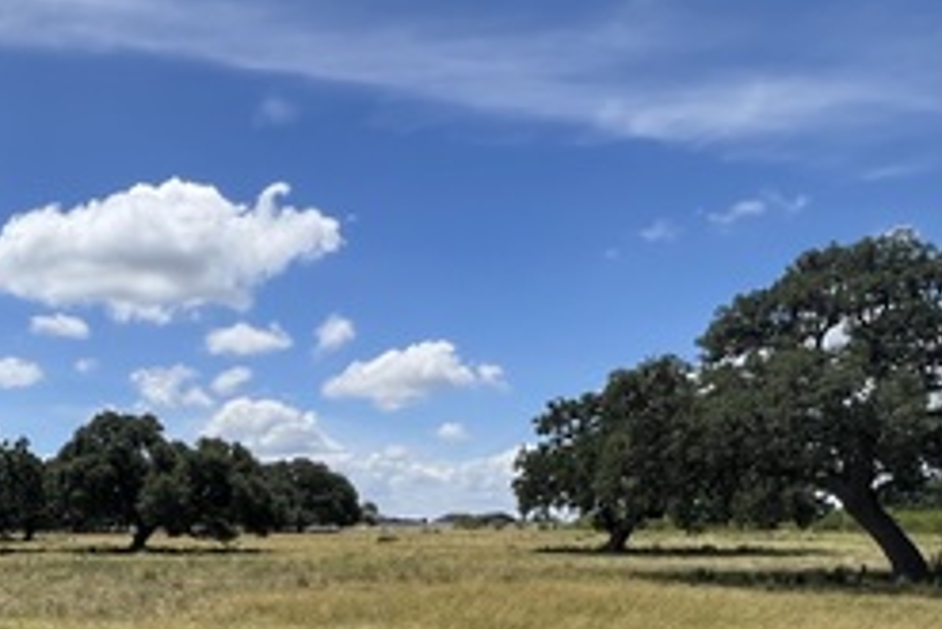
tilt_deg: -4.6
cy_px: 602
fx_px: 916
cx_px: 88
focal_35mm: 35
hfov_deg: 48.5
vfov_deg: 35.0
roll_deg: -0.1
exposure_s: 1/2137
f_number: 1.8
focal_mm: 1.57
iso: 32
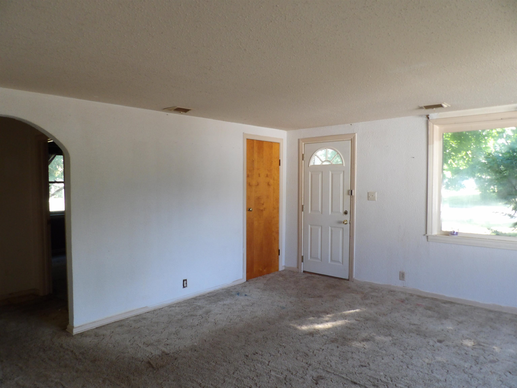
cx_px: 258
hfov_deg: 71.6
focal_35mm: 24
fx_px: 358
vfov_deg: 56.8
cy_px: 194
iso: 200
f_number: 3.2
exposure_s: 1/21
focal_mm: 4.3
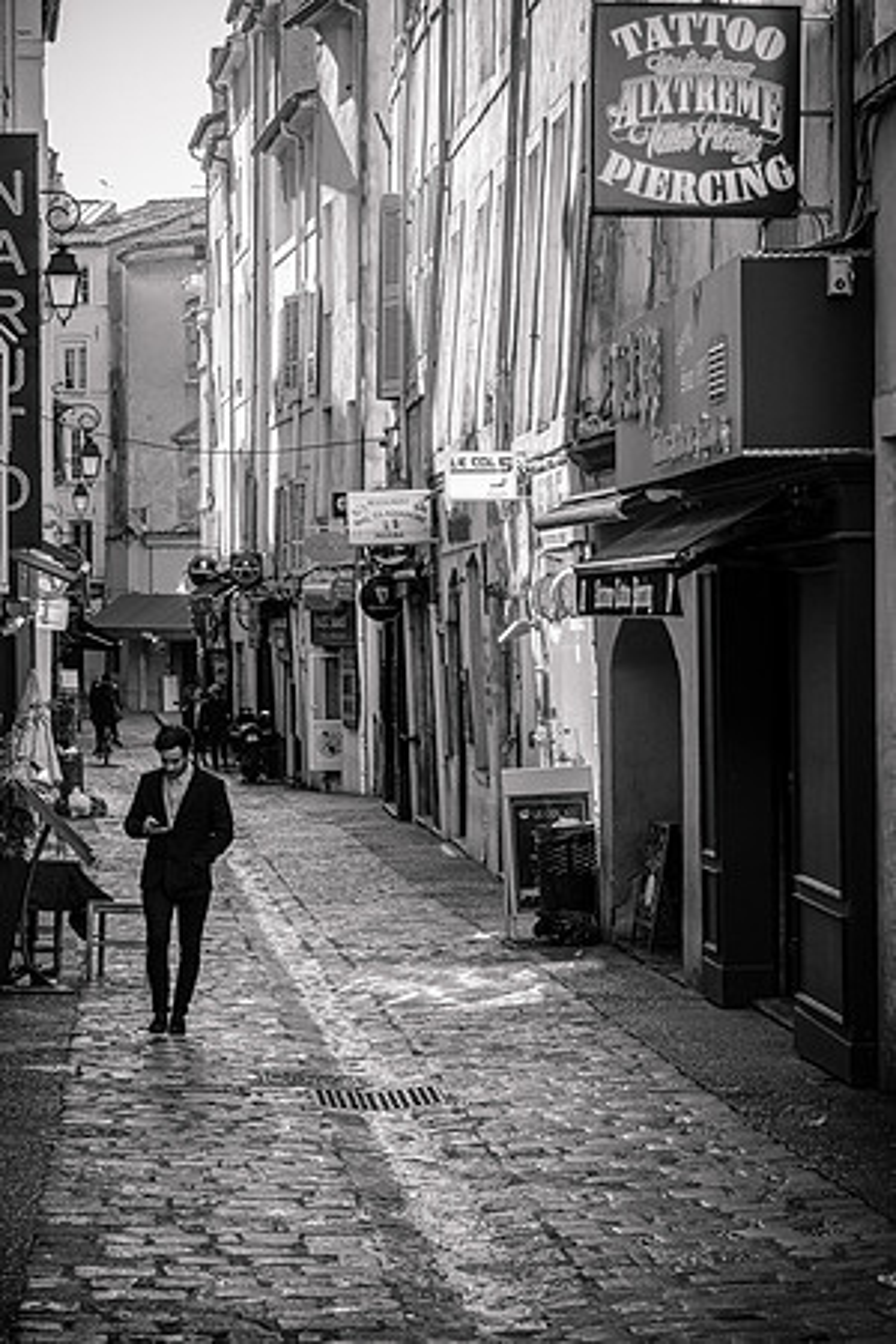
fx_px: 3733
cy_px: 672
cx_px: 448
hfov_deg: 13.7
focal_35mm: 100
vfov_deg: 20.4
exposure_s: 1/125
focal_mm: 37.1
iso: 200
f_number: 4.9
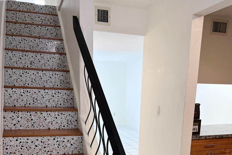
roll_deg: -1.0
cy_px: 145
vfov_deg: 33.7
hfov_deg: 51.9
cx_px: 118
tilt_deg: -12.6
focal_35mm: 37
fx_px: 238
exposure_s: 1/120
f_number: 1.5
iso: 80
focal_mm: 5.7
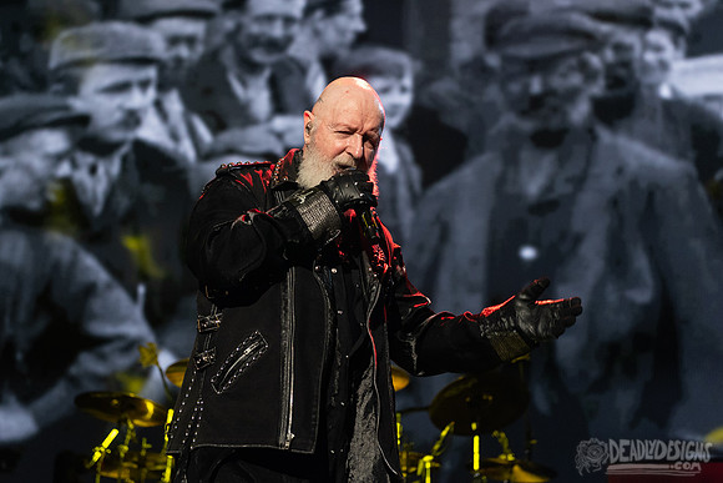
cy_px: 194
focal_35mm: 84
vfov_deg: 16.3
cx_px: 362
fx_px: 1681
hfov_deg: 24.3
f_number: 4
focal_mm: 70
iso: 1600
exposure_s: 1/640
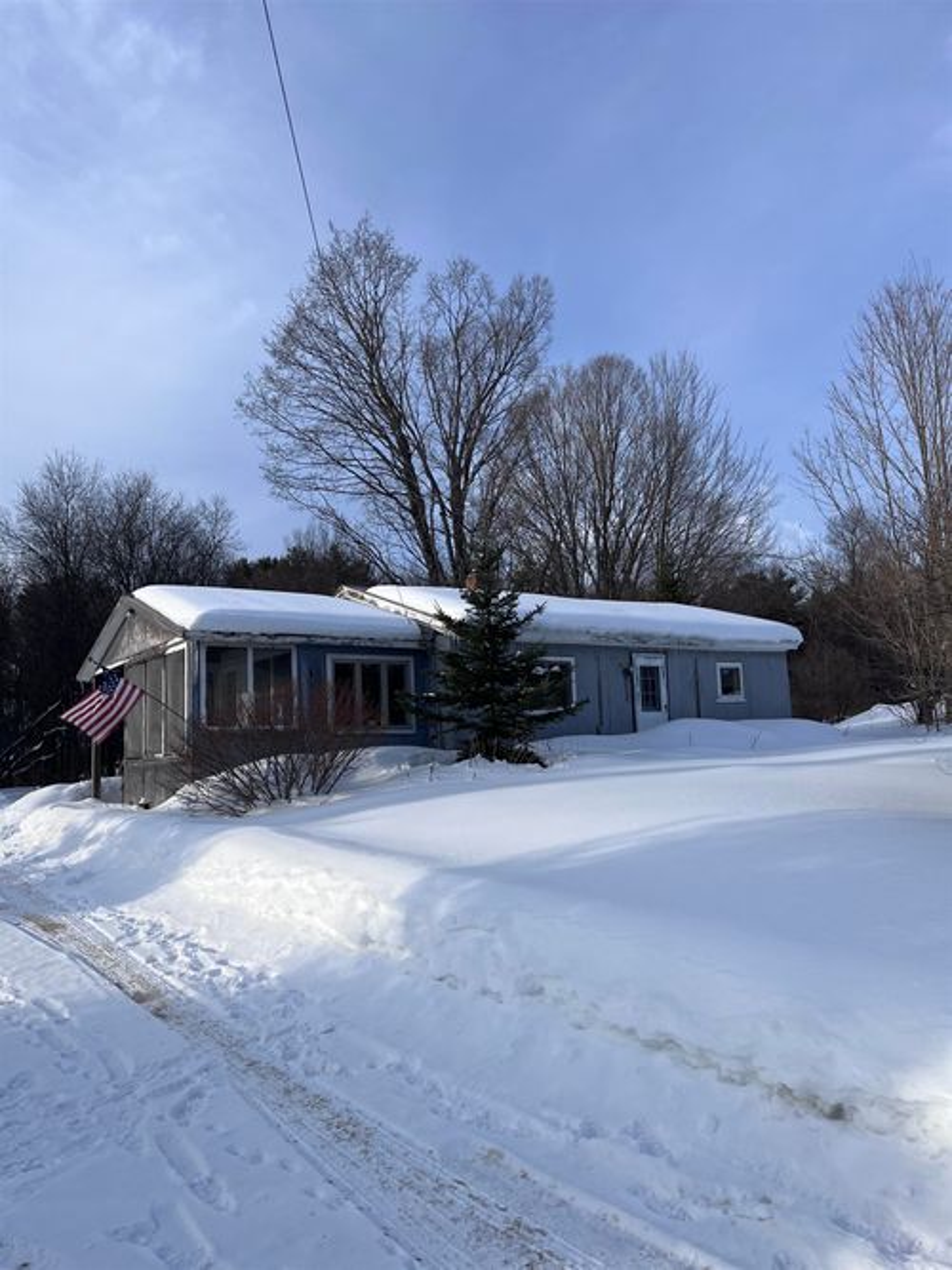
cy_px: 635
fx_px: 954
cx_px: 476
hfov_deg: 53.0
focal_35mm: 26
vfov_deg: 67.3
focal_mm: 5.1
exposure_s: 1/3413
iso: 50
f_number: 1.6
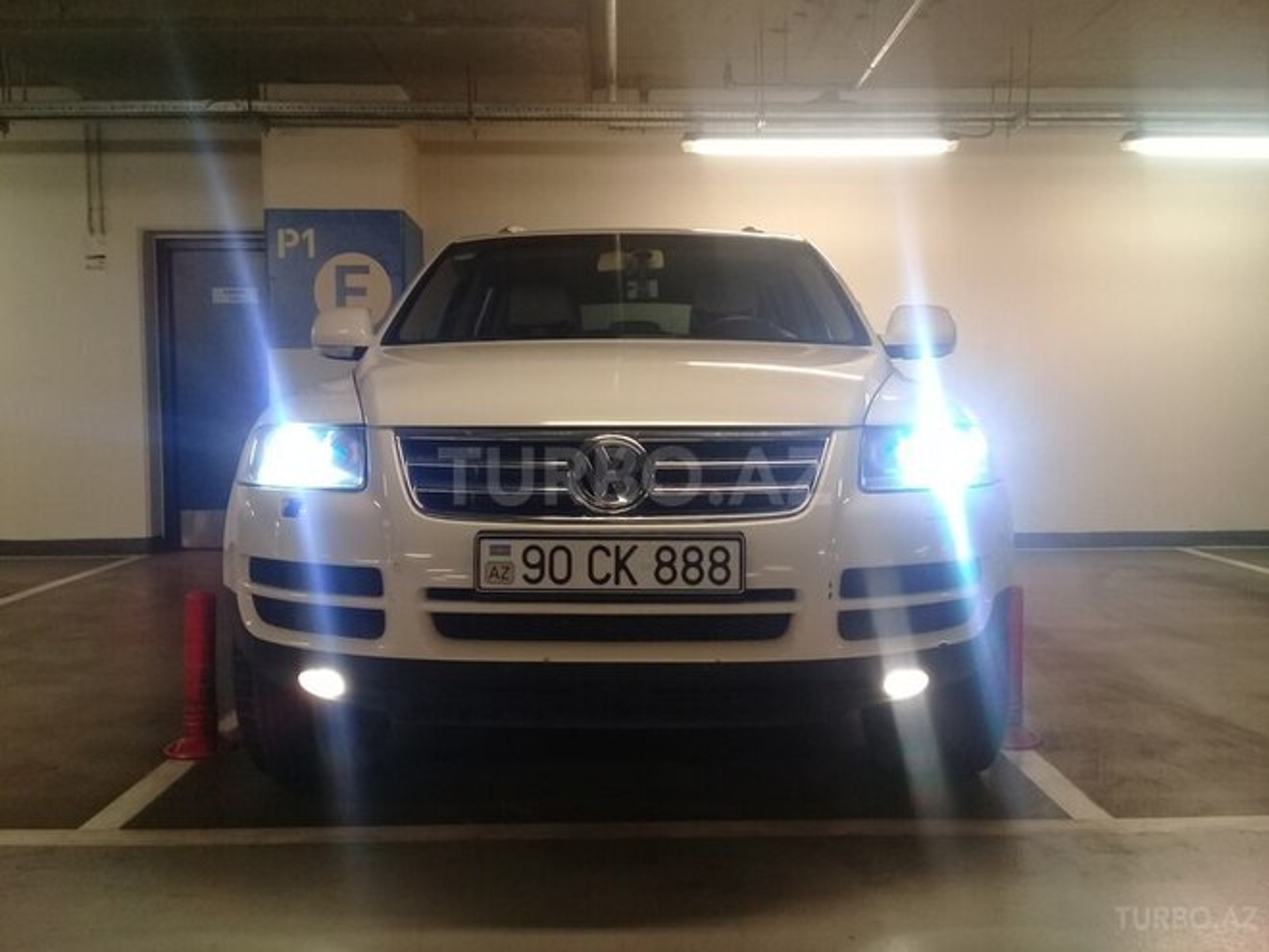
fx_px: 1136
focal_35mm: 31
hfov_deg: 58.4
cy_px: 476
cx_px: 634
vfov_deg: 45.4
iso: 100
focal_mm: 3.3
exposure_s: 1/40
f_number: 2.2
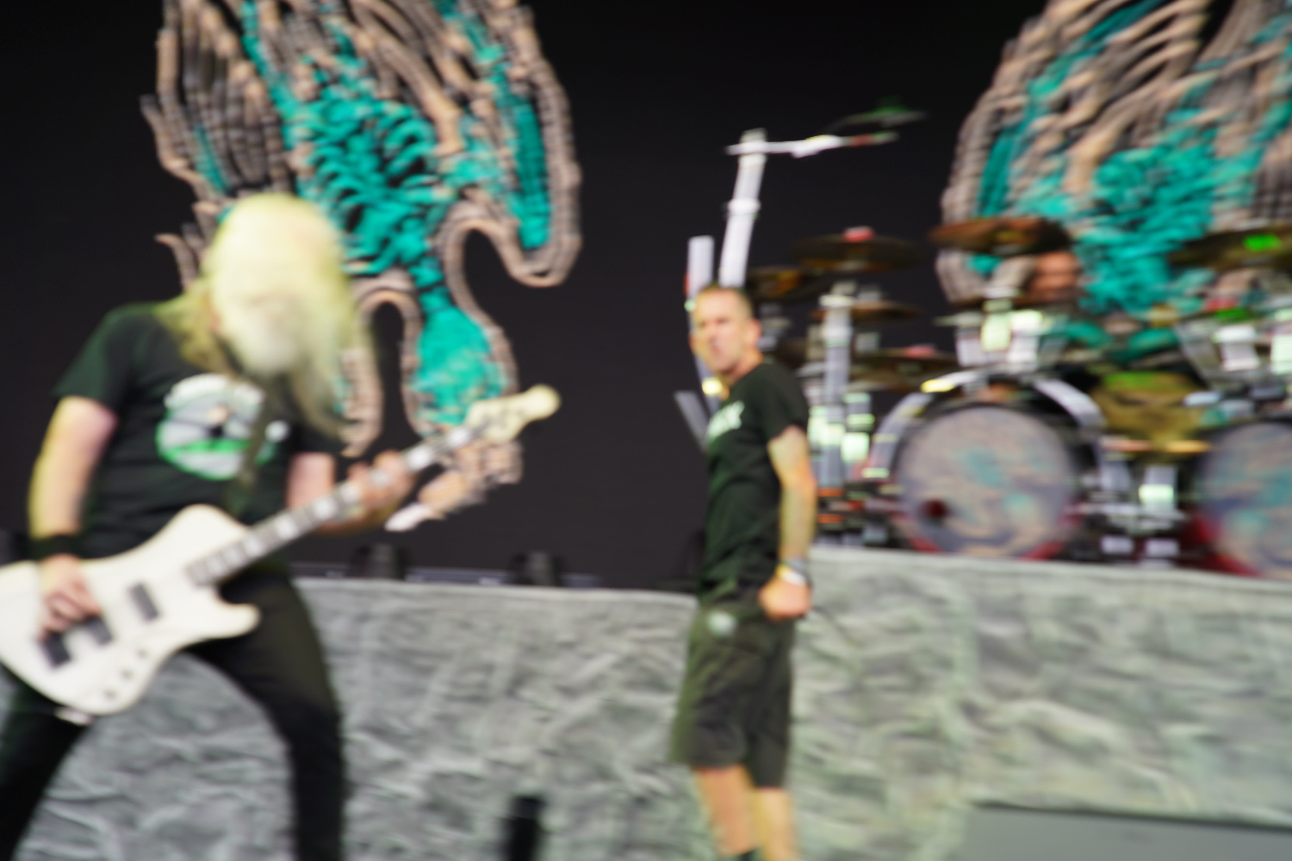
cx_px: 646
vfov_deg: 19.5
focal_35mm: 70
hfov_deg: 28.8
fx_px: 2512
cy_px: 430
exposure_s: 1/30
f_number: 4
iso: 100
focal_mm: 70
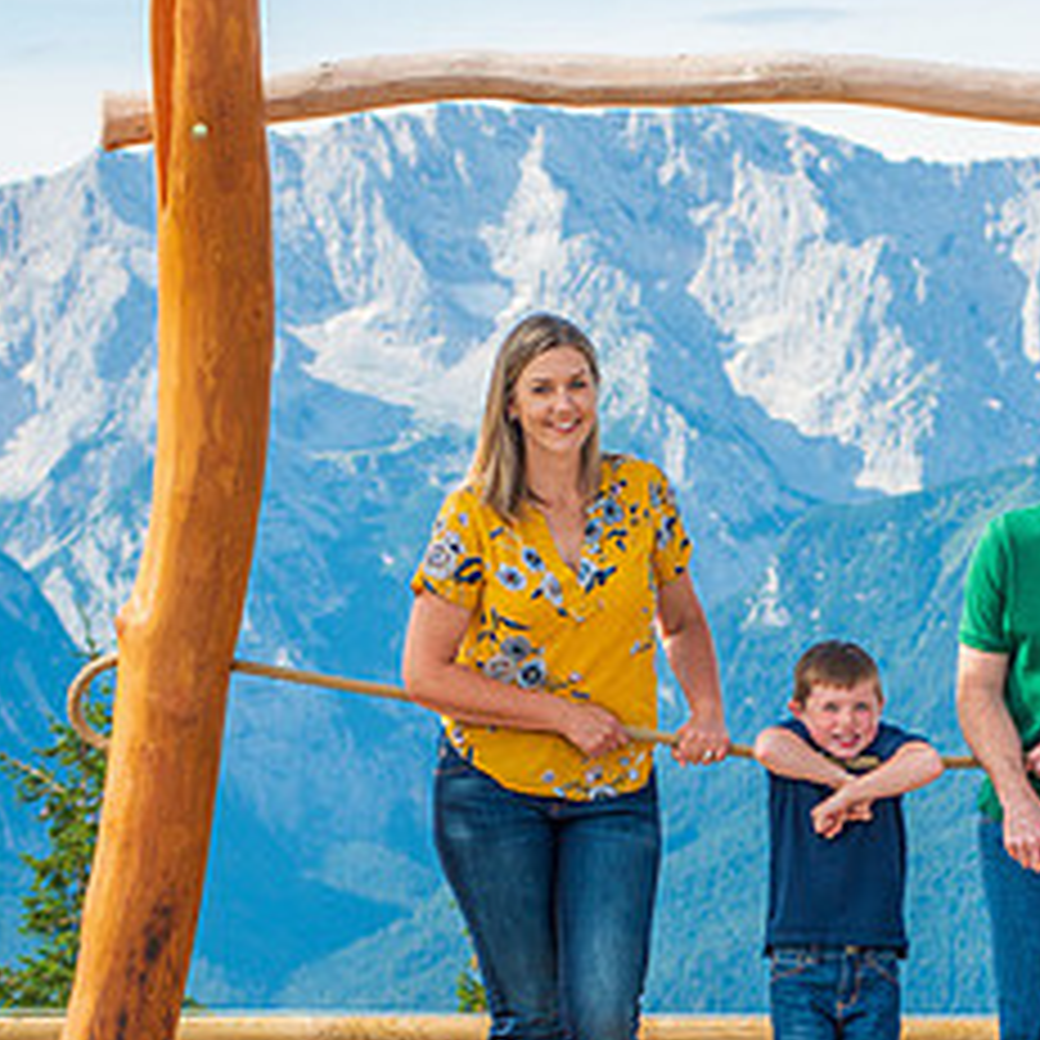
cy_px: 817
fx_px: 5812
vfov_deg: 10.2
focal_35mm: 171
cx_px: 819
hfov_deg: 10.2
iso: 100
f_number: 5.6
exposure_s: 1/640
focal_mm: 80
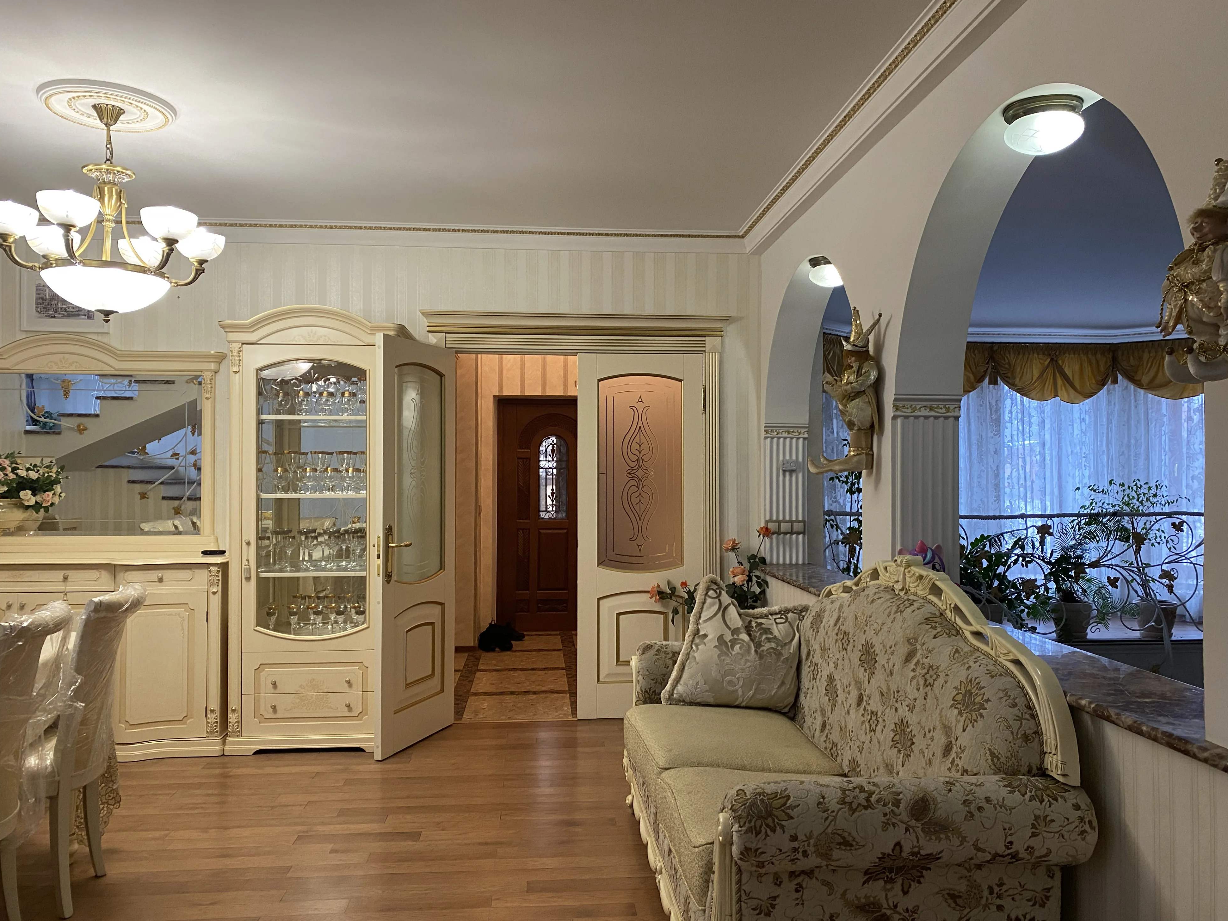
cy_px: 463
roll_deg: +0.1
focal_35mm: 27
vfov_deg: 51.4
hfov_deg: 65.3
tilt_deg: -0.3
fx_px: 958
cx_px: 624
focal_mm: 4.25
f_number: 1.8
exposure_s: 1/50
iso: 160
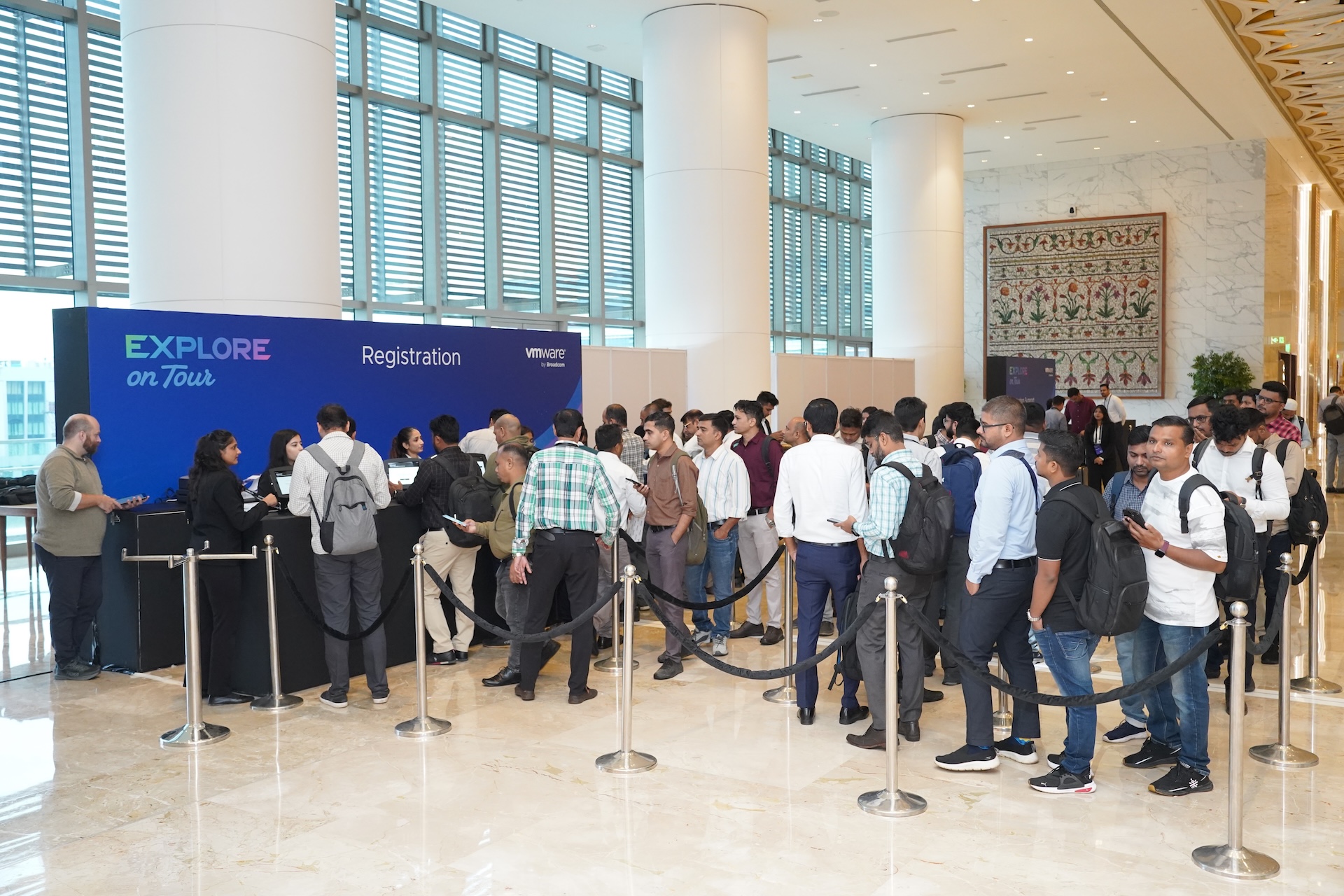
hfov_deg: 58.7
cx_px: 672
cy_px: 448
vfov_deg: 41.1
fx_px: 1195
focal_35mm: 32
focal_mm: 32
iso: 5000
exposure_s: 1/125
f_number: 4
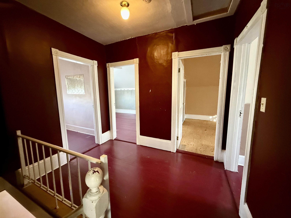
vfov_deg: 85.7
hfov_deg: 102.1
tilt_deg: -7.6
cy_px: 109
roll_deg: +0.2
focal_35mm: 14
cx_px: 146
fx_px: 118
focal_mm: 2.22
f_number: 2.2
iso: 1000
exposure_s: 1/60
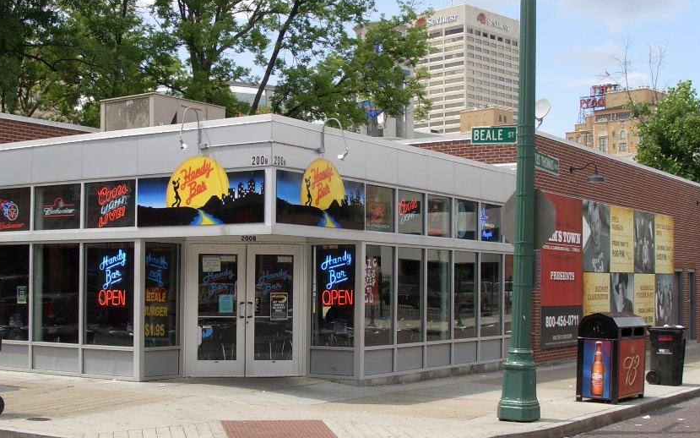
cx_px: 270
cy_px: 235
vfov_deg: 24.0
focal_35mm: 54
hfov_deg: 37.3
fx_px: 1030
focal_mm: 7.1
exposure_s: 1/640
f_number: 4
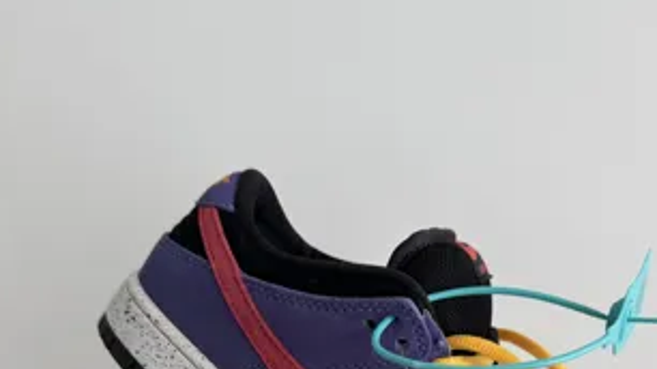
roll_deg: +1.1
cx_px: 369
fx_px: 714
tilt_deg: -19.7
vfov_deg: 25.2
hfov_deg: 49.3
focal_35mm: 41
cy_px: 474
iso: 200
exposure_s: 1/93
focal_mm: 6.76
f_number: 1.78
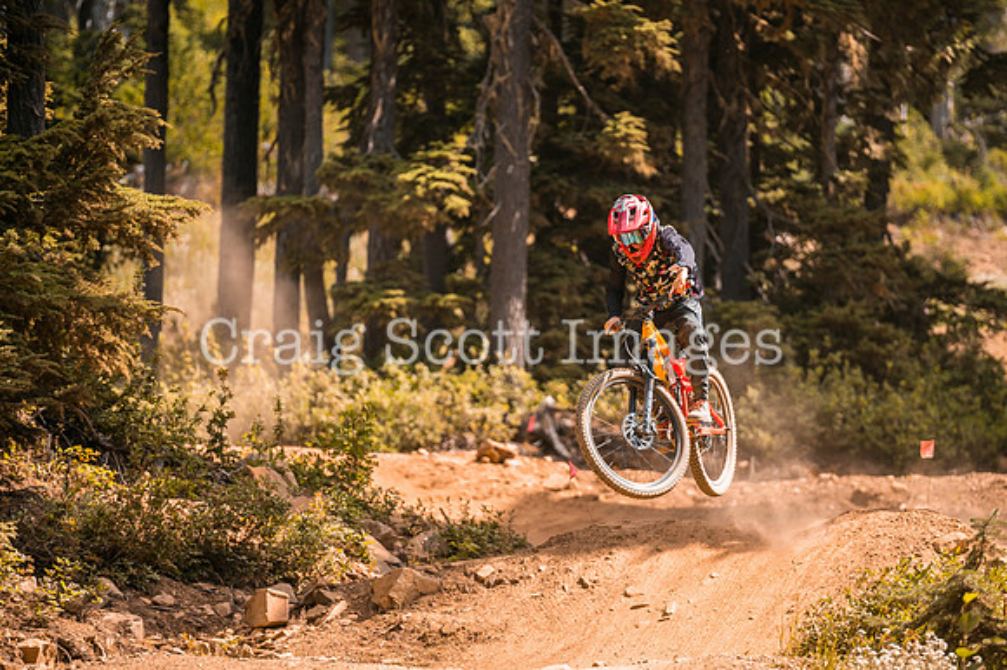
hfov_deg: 9.3
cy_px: 381
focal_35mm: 222
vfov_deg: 6.2
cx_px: 563
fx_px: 6207
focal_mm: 195
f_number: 2.8
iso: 180
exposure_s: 1/1600
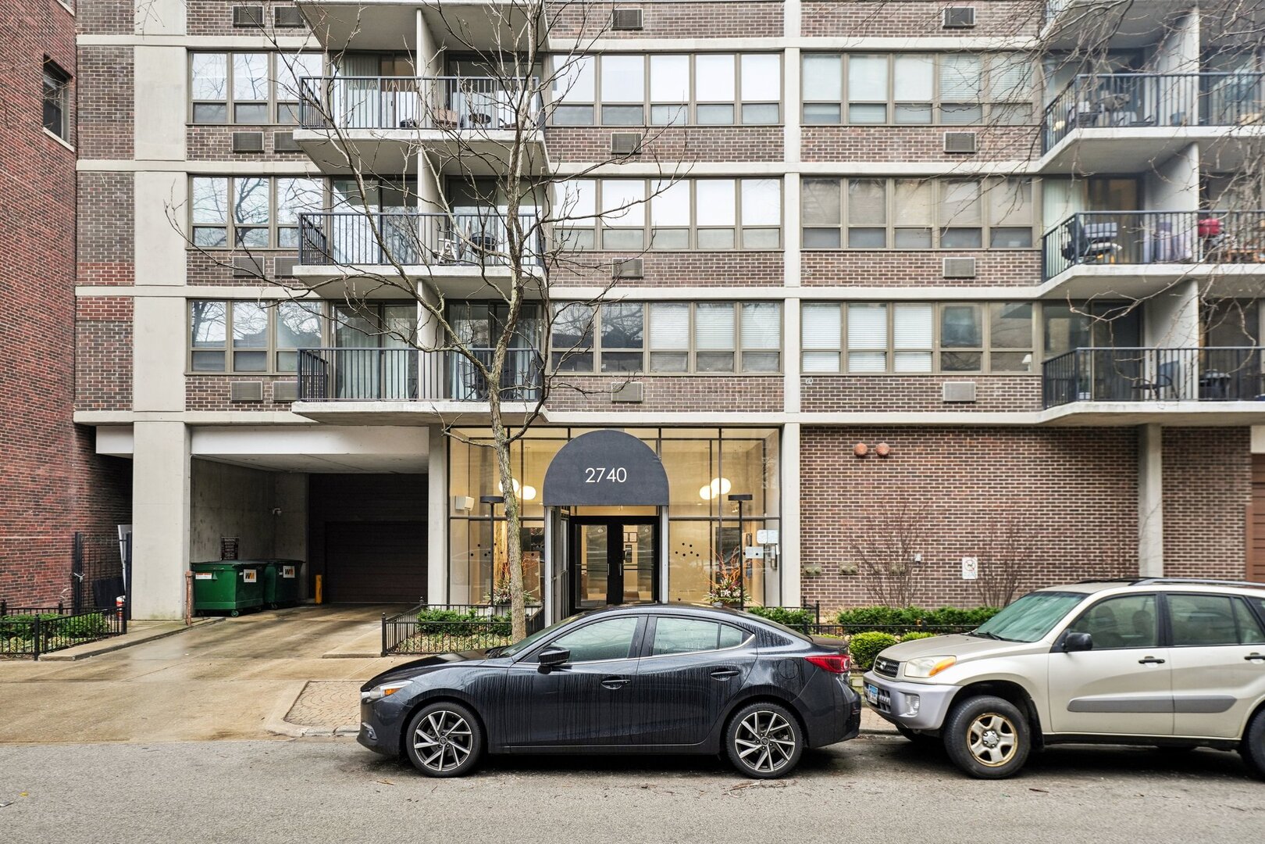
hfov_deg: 73.7
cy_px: 422
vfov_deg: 53.1
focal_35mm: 24
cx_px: 632
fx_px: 843
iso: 400
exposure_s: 1/50
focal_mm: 24
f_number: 4
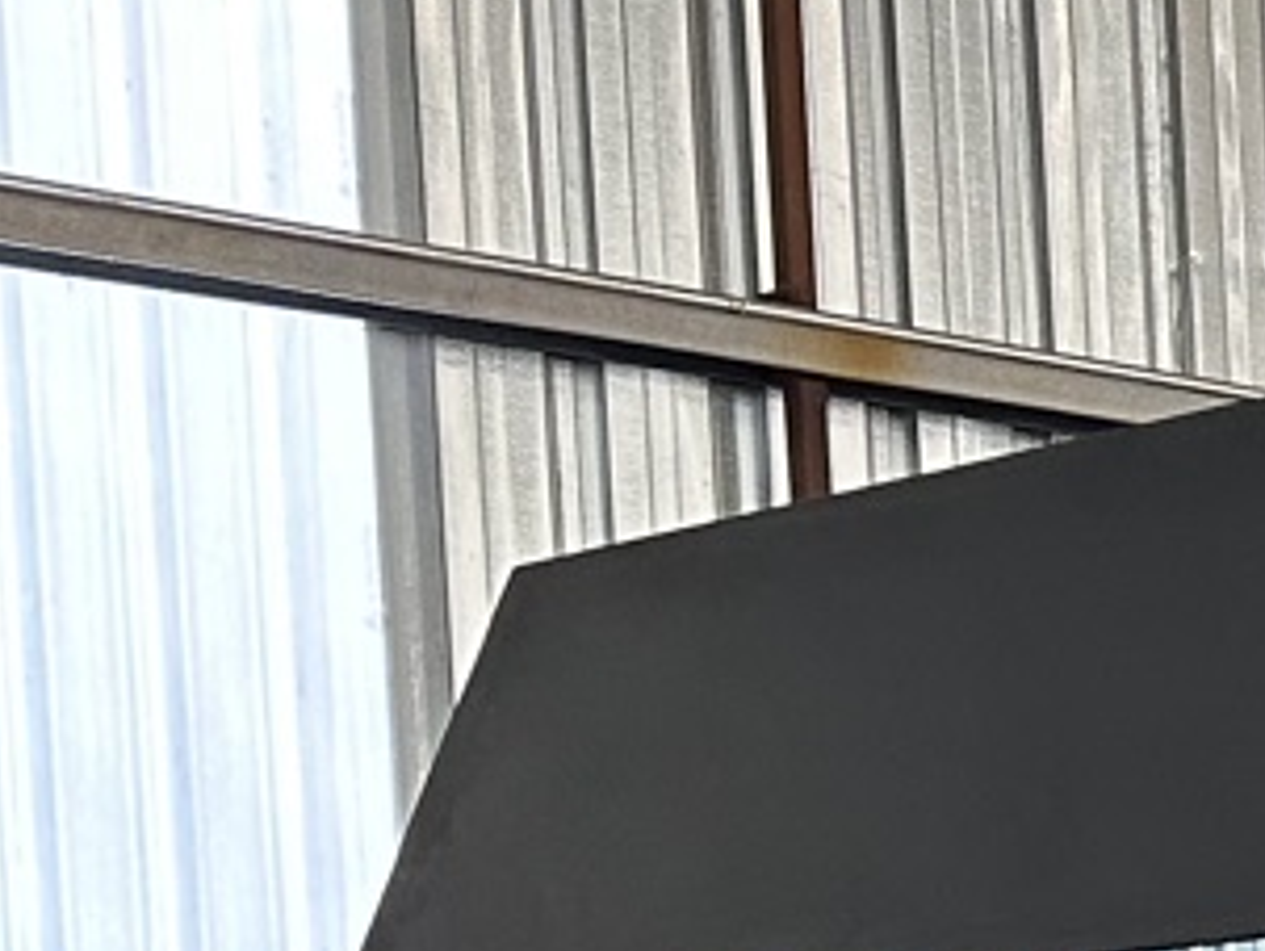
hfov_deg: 11.8
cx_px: 3276
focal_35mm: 127
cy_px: 1718
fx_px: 4645
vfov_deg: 10.9
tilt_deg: -5.0
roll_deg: +1.9
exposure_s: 1/121
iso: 200
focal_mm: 6.86
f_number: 1.78
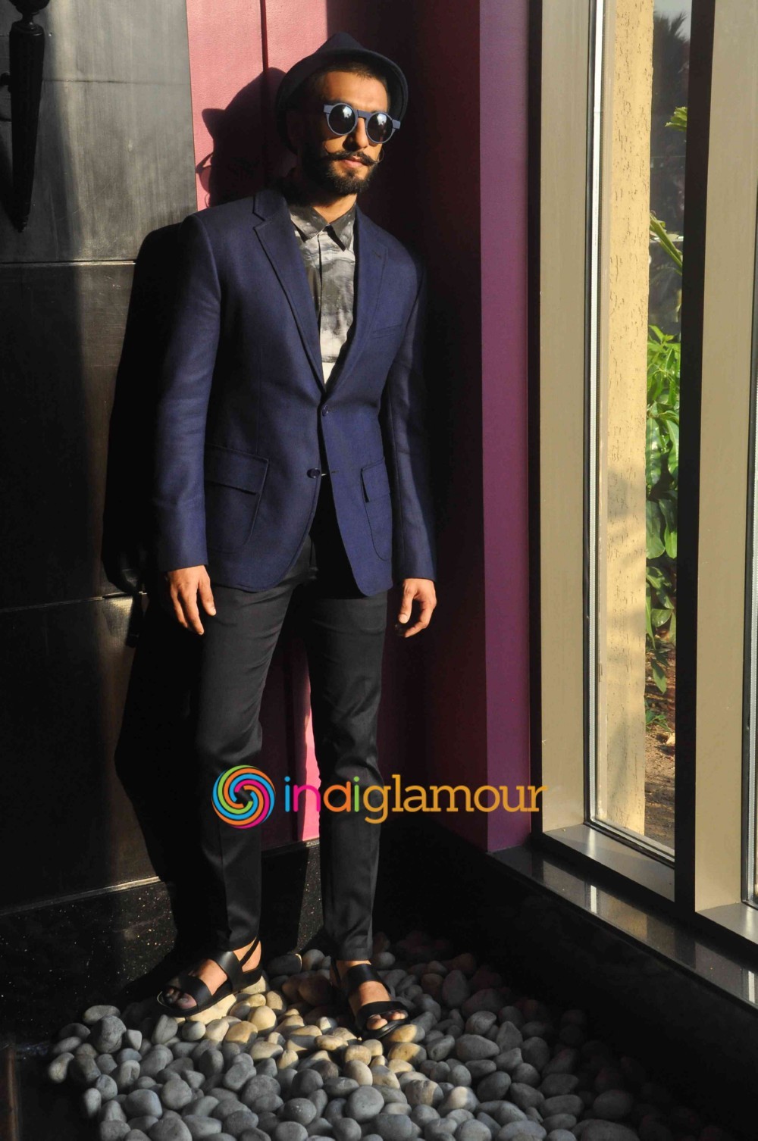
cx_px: 379
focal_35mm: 57
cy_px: 570
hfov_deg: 23.7
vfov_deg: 35.1
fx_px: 1805
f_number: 10
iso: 1000
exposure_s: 1/160
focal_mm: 38
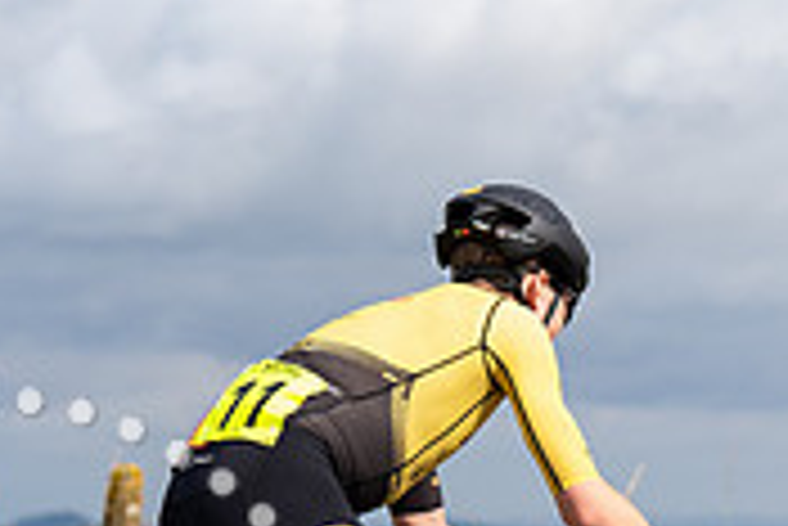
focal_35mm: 252
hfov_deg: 8.1
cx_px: 675
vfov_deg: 5.4
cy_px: 578
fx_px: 5520
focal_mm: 76
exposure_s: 1/800
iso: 100
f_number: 4
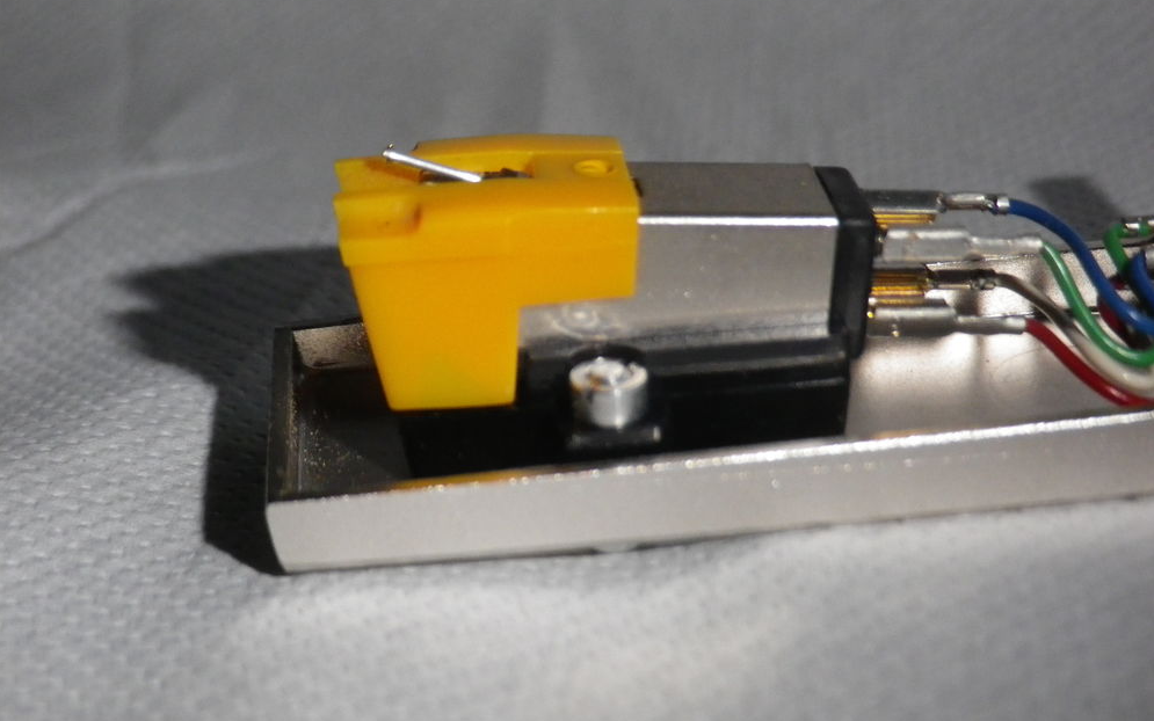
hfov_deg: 31.5
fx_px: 2044
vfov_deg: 20.0
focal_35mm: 65
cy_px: 343
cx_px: 576
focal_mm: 10.9
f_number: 9.1
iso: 400
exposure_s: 1/60
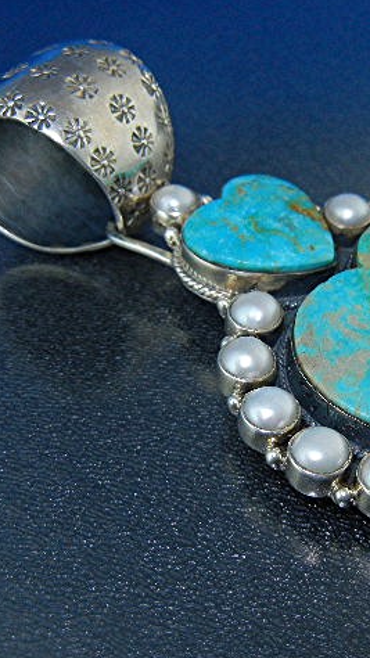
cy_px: 327
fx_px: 1152
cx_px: 305
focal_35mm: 66
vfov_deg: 31.9
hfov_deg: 18.1
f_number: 3.8
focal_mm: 8.1
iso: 200
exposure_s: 1/30
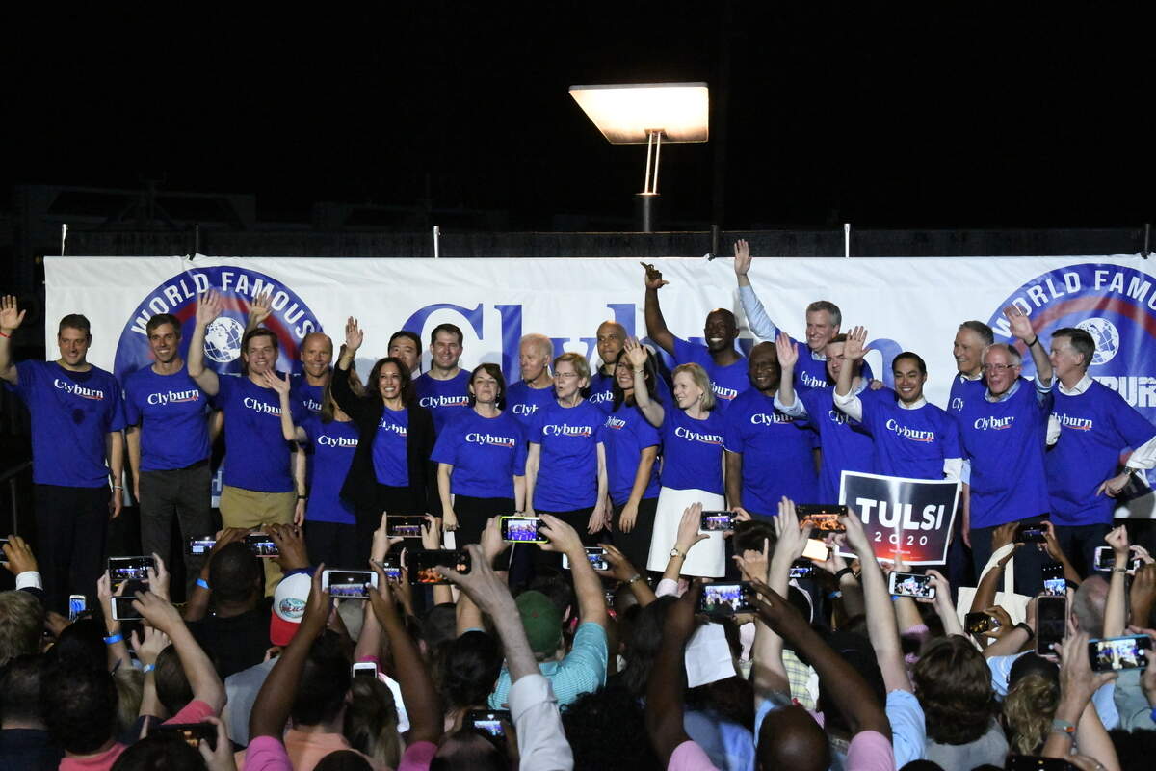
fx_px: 3532
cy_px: 386
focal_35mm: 110
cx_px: 578
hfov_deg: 18.6
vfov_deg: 12.5
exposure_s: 1/500
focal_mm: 110
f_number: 14
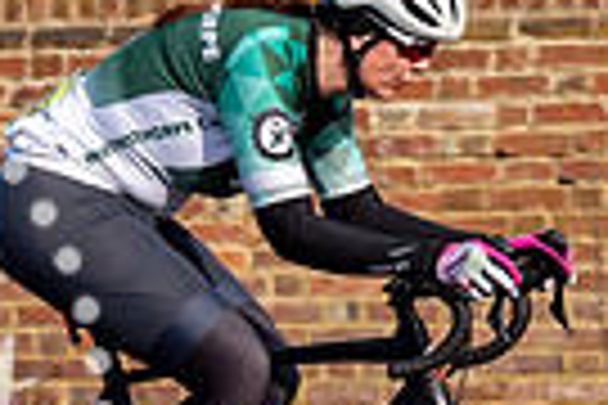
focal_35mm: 300
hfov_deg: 6.9
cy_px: 191
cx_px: 392
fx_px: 5066
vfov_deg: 4.6
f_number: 4
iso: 100
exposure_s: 1/800
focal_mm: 70
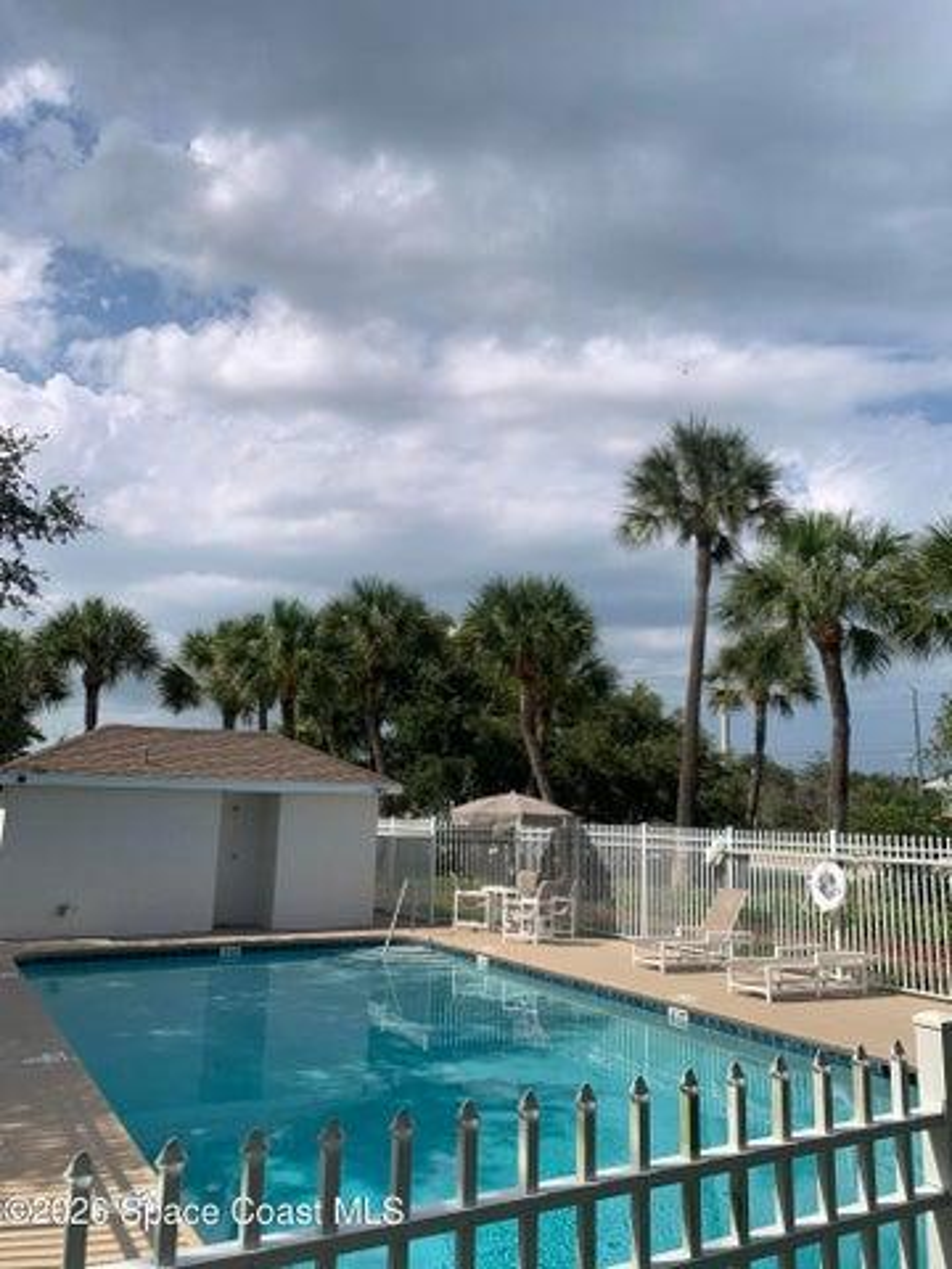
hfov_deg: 53.1
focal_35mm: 26
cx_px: 476
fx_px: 953
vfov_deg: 67.3
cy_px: 634
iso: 25
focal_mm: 4.25
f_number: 1.8
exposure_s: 1/4098
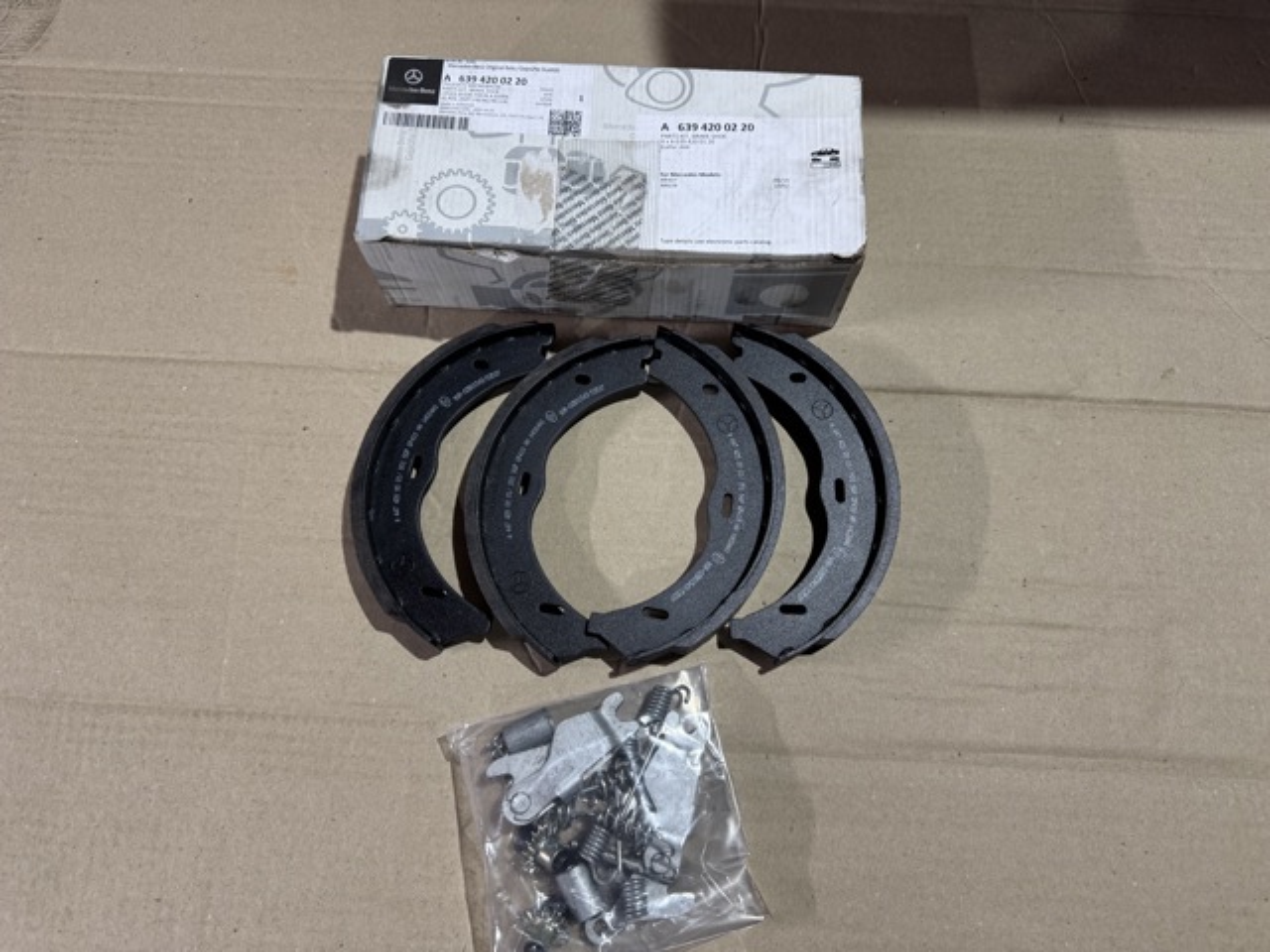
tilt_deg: -71.1
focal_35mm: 24
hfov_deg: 71.6
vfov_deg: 56.8
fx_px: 881
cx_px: 635
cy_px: 476
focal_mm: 6.76
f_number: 1.78
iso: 200
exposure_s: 1/50
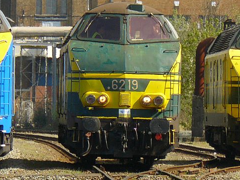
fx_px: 3892
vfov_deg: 2.7
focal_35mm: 561
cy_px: 55
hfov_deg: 3.5
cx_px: 94
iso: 100
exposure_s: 1/320
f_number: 5.6
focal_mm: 37.7
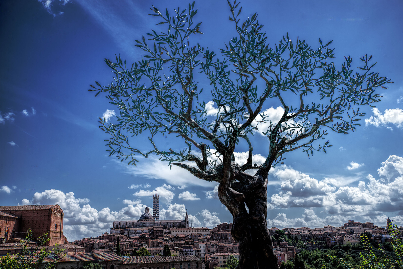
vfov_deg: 37.9
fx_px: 392
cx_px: 202
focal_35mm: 35
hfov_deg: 54.4
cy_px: 134
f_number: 11
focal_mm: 35
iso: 100
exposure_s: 1/100
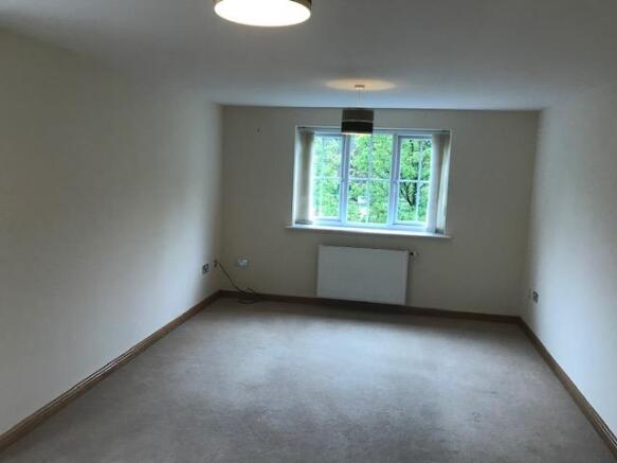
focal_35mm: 28
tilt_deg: -7.0
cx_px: 308
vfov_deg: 49.7
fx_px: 499
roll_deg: -1.7
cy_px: 232
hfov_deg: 63.5
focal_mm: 3.99
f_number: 1.8
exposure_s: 1/33
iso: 25
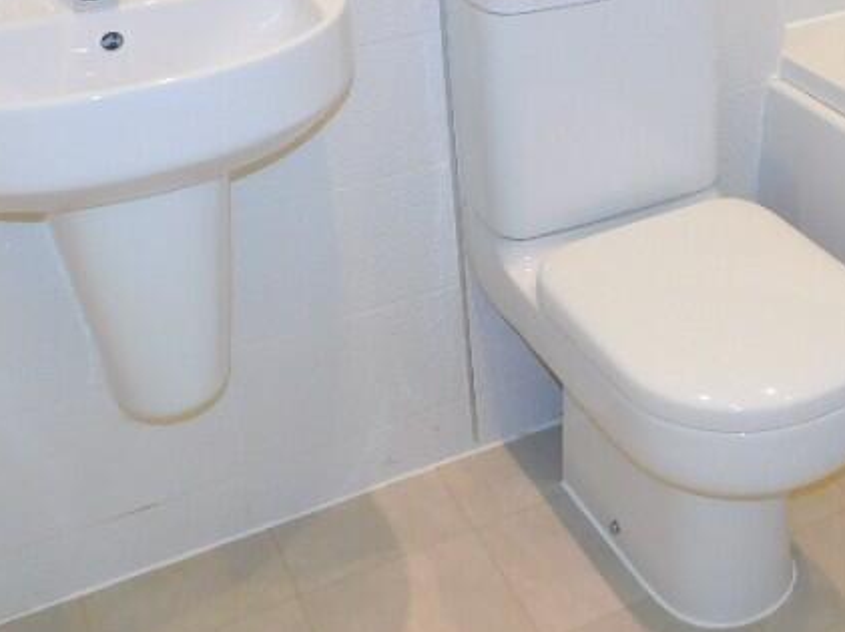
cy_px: -50
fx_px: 1366
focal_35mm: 56
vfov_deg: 24.4
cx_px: 761
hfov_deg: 32.6
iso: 160
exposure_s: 1/30
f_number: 3
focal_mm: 4
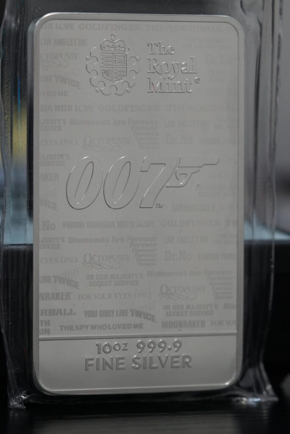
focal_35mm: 135
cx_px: 145
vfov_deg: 15.2
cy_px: 217
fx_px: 1629
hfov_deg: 10.2
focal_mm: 90
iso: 1600
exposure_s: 1/160
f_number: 4
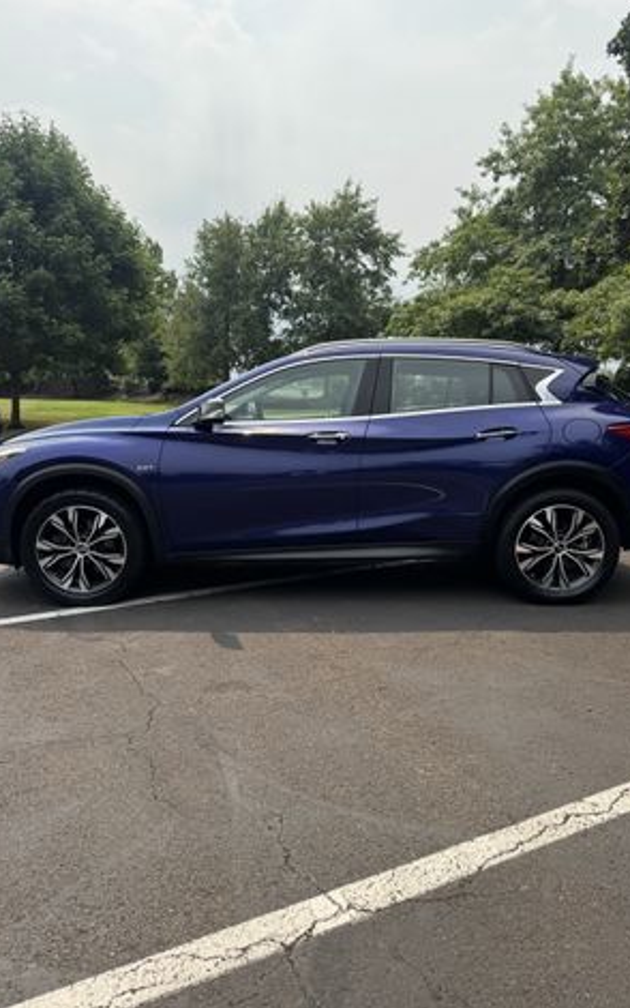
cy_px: 510
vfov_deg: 70.4
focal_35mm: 26
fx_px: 714
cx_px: 326
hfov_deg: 47.6
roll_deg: +1.3
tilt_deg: -9.2
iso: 80
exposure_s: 1/4310
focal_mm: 6.76
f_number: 1.78
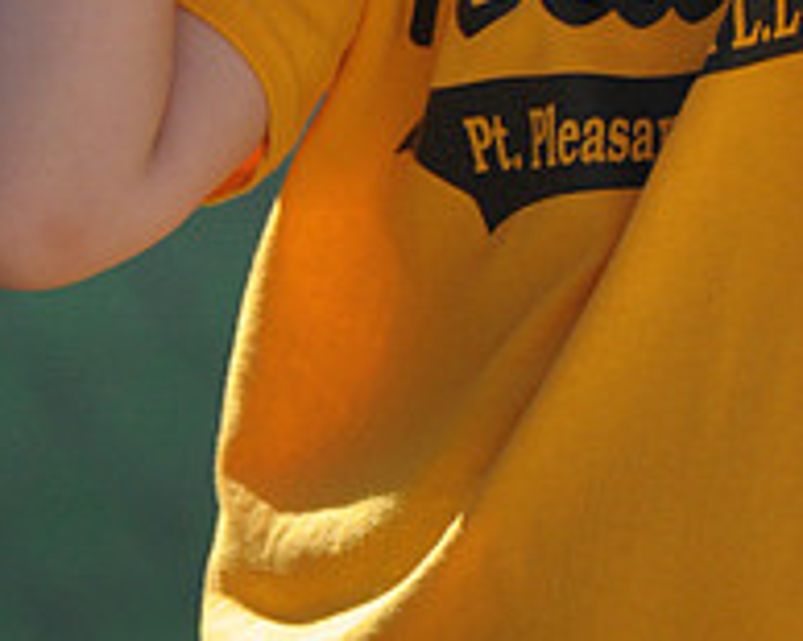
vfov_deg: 1.1
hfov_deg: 1.4
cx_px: 743
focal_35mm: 1427
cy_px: -339
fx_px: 33897
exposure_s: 1/2500
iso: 640
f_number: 4
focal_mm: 340
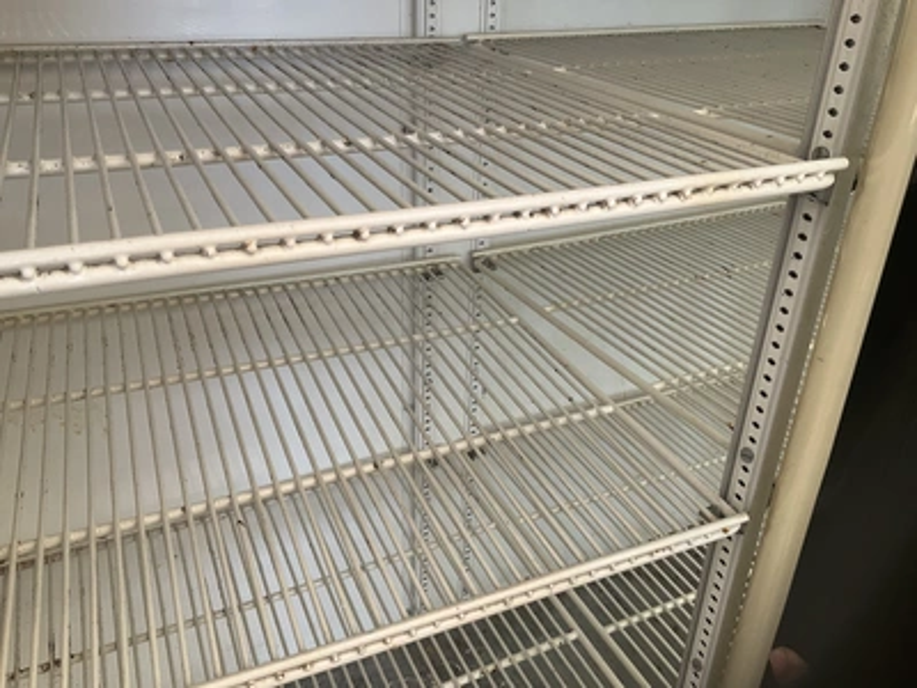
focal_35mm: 29
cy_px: 344
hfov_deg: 61.7
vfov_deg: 48.2
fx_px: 768
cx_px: 458
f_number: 1.8
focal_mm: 3
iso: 32
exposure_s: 1/122
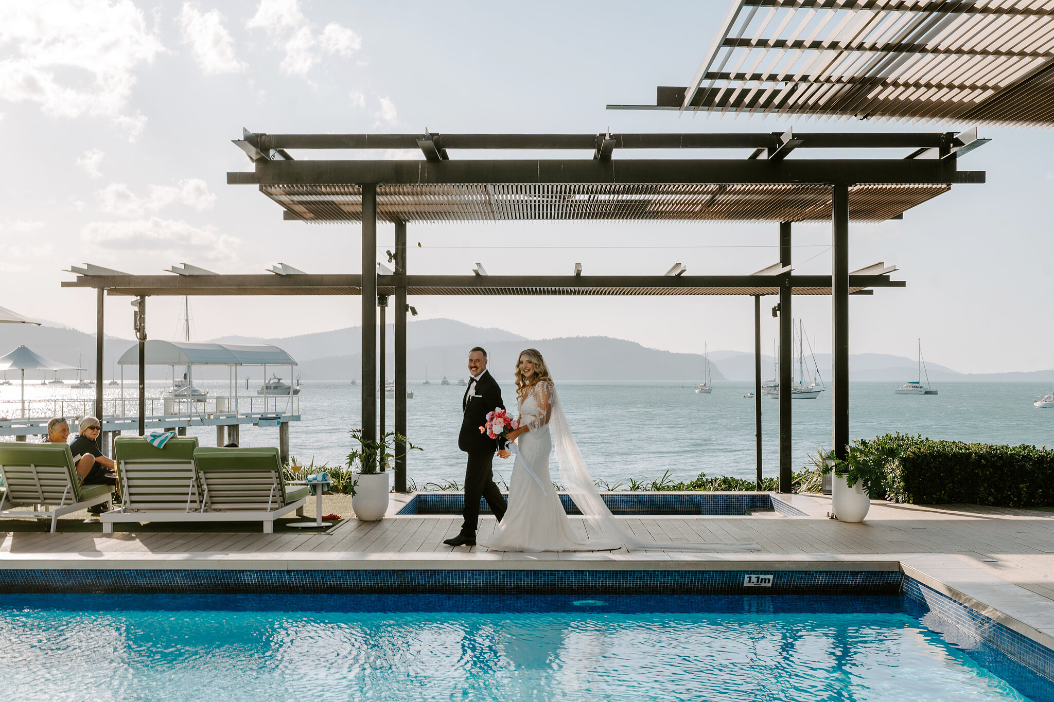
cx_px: 527
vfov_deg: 28.6
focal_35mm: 47
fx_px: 1376
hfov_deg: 41.9
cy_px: 351
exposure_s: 1/250
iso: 50
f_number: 8
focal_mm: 47
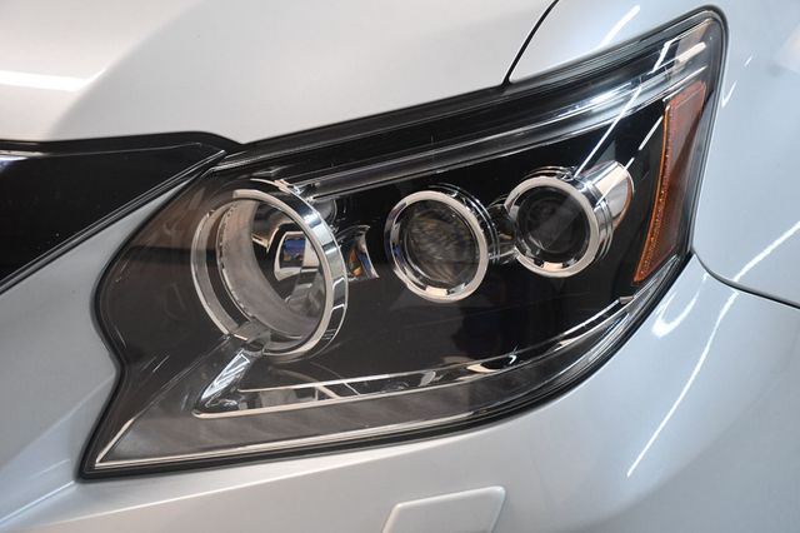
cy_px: 266
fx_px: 1399
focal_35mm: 63
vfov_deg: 21.5
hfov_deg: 31.9
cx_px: 400
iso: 2200
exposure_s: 1/125
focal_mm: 42
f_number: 4.5
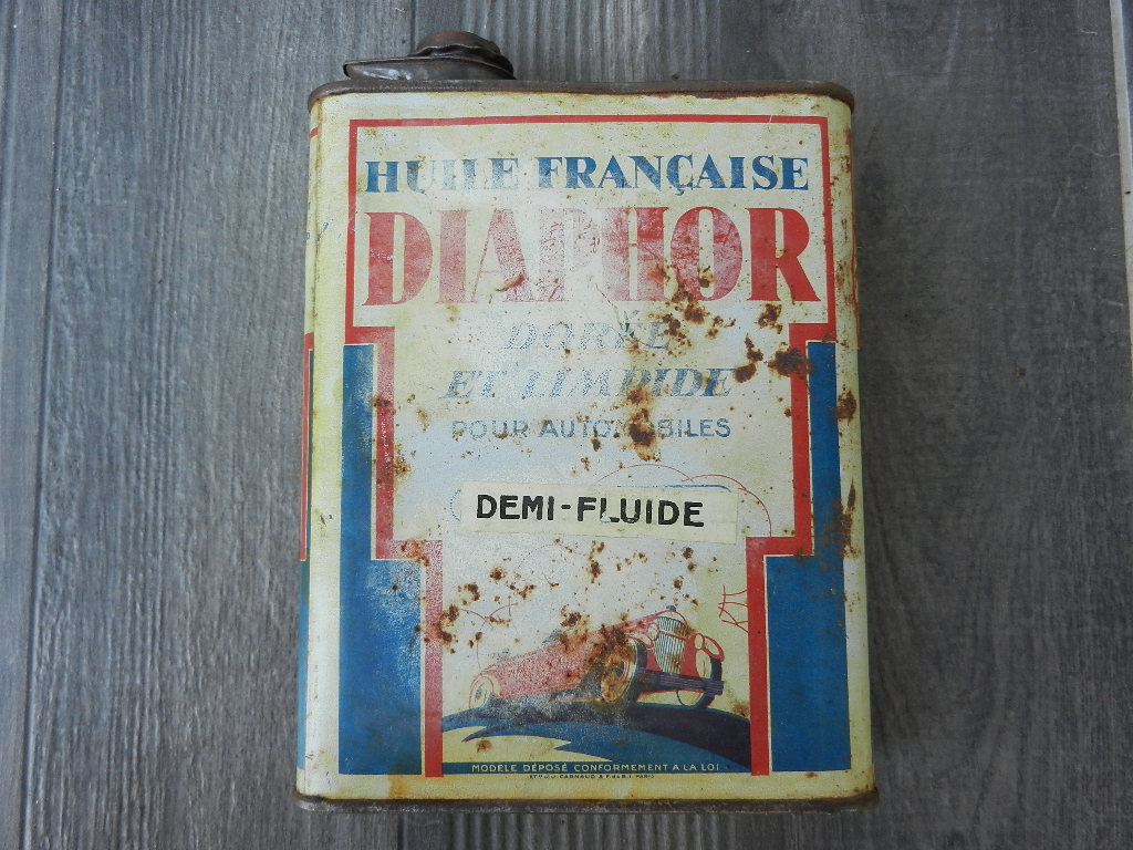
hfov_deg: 55.4
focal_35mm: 33
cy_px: 425
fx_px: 1080
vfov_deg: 42.9
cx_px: 566
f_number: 3.8
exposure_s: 1/125
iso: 160
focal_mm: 5.9
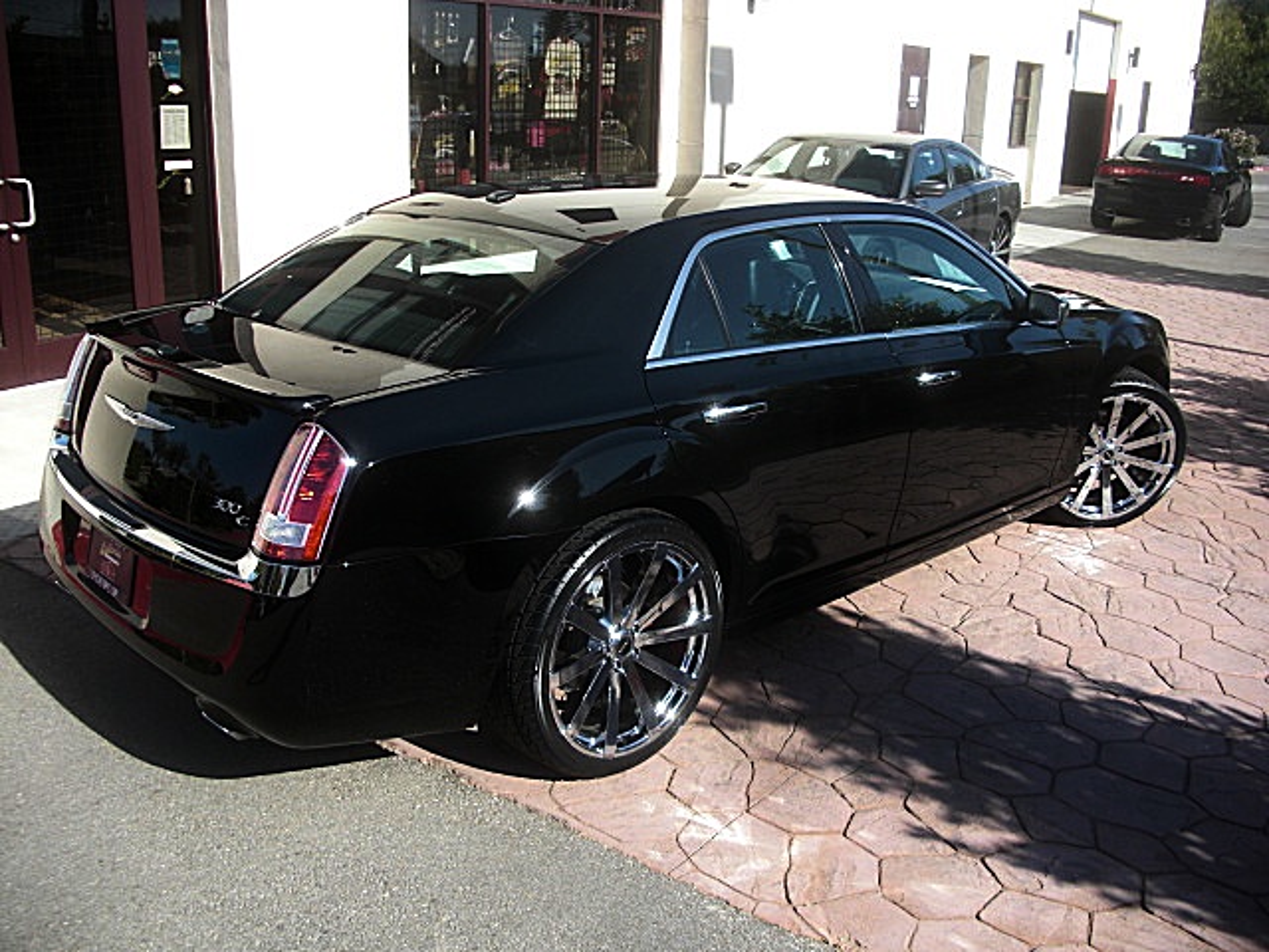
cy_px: 476
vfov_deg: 39.7
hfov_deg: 51.4
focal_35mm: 36
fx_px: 1320
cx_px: 634
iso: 50
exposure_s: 1/400
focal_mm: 6.3
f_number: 2.8
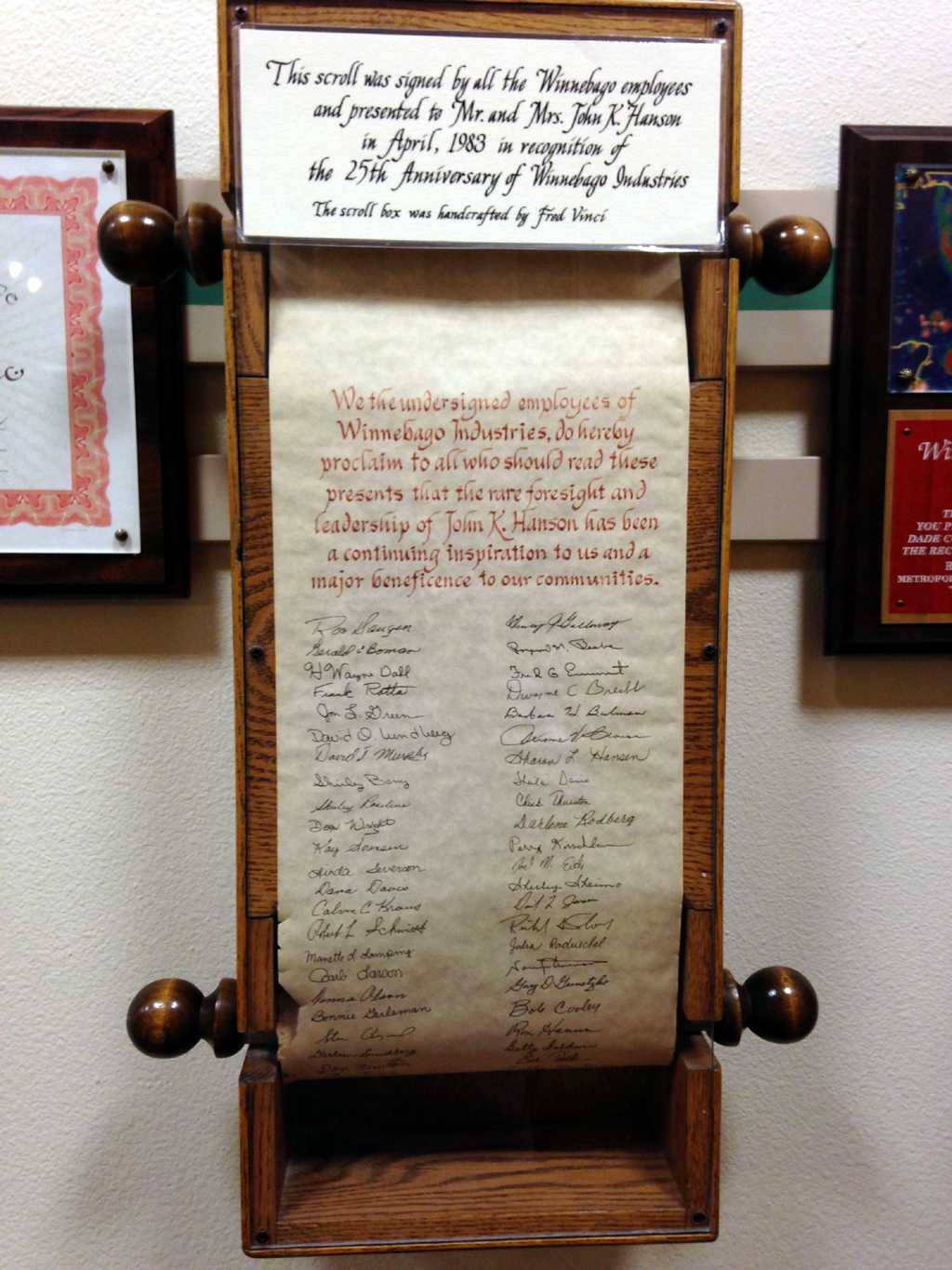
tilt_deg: -4.8
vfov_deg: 55.3
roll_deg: +0.0
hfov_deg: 43.0
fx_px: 1210
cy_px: 635
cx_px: 476
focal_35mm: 33
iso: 80
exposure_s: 1/20
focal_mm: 4.12
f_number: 2.4
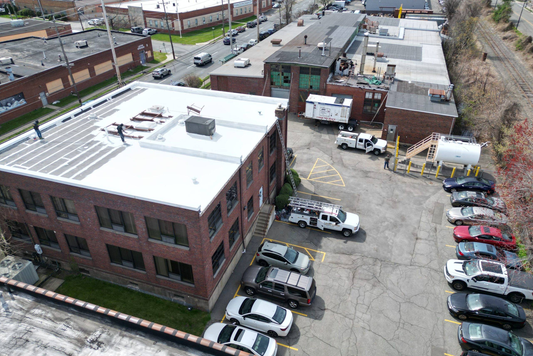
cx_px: 266
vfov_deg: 51.3
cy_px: 172
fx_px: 370
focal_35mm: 25
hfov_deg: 71.5
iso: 120
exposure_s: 1/2500
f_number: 1.7
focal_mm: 6.72
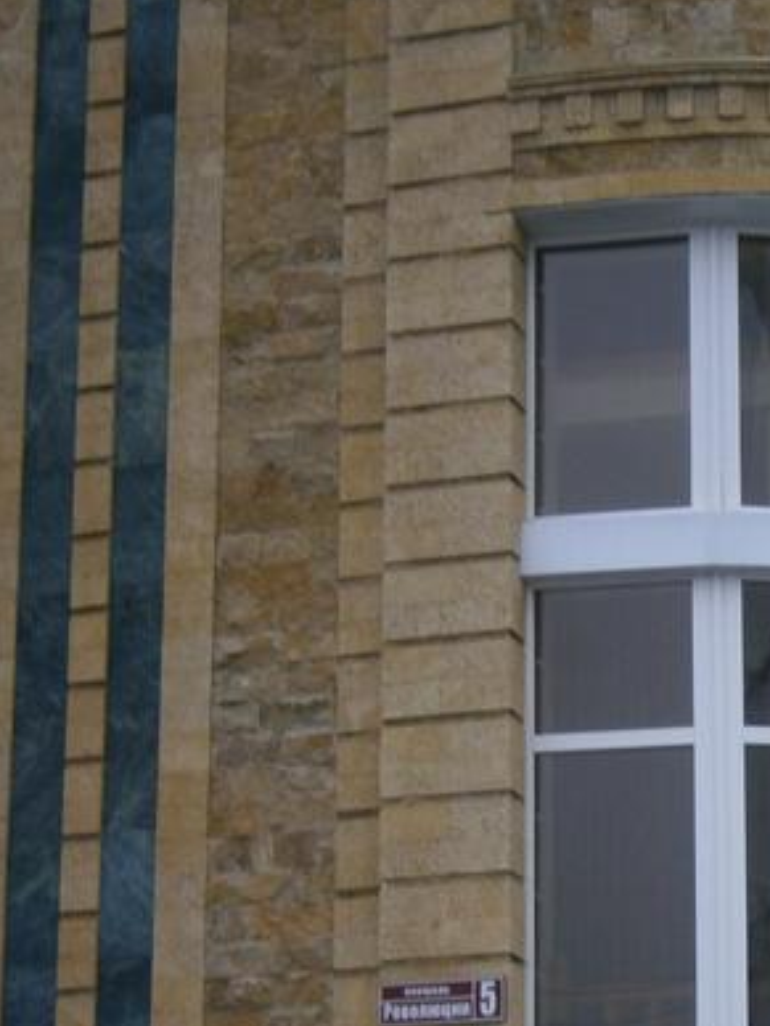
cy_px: 796
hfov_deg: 13.3
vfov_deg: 17.9
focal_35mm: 109
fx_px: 3233
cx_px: 867
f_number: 9.7
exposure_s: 1/60
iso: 80
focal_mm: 8.3
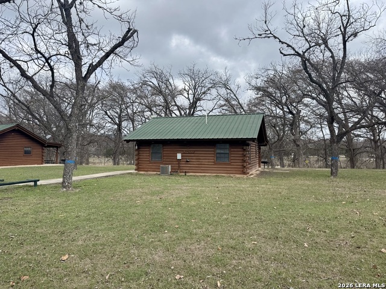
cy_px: 144
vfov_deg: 56.8
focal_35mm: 24
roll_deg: -0.1
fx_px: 268
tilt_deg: +1.6
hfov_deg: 71.6
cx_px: 193
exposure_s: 1/3597
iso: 80
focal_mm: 6.76
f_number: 1.78
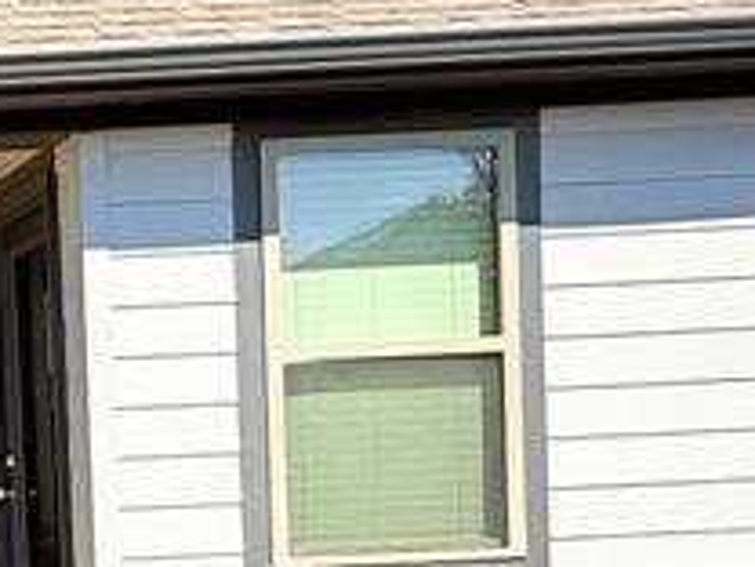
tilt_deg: +0.0
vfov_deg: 20.6
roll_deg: +2.9
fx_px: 1505
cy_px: 571
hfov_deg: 21.6
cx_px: -486
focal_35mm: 69
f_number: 2.2
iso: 50
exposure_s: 1/1368
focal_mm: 2.22
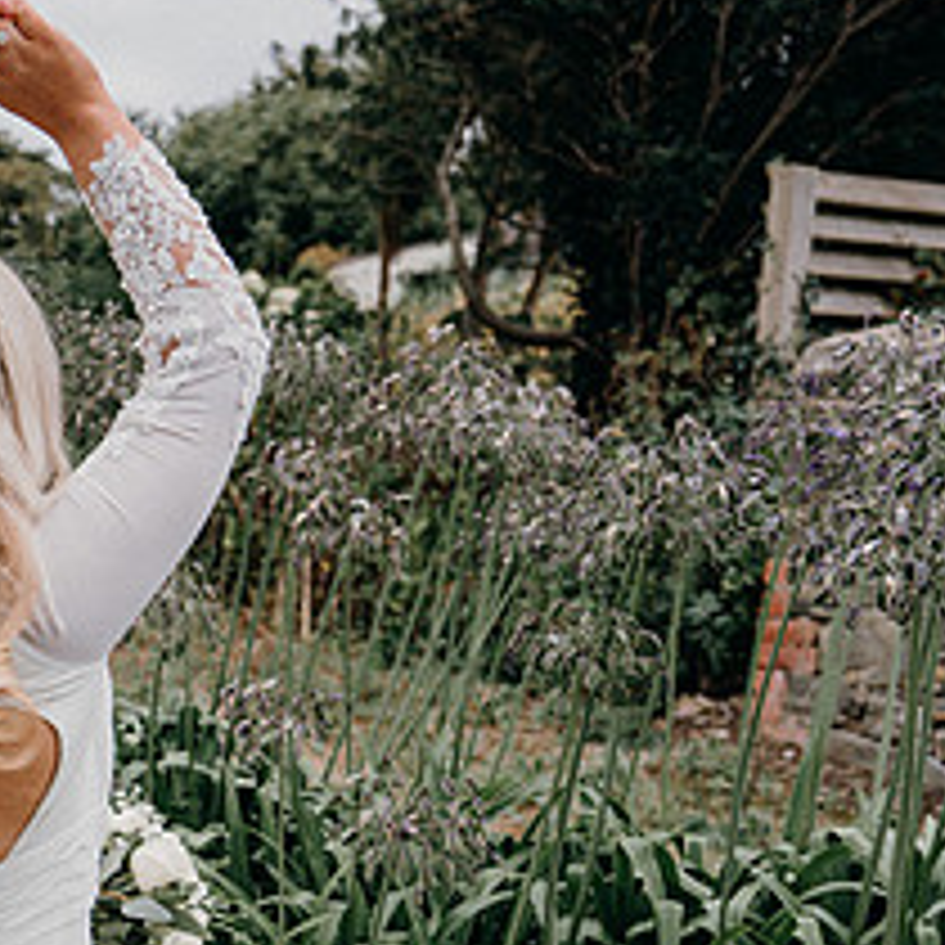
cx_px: -297
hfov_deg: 24.4
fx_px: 1884
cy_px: 803
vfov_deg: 27.4
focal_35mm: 61
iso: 160
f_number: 3.5
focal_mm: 26
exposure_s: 1/250
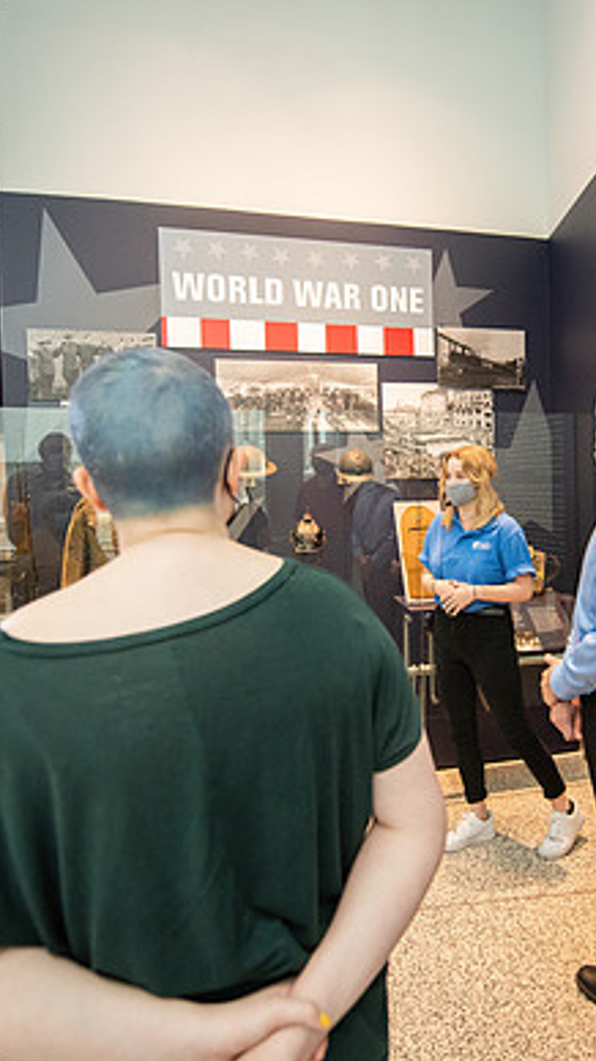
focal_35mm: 24
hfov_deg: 45.8
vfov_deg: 76.3
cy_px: 514
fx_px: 675
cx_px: 455
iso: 1600
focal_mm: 14
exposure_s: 1/200
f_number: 2.8
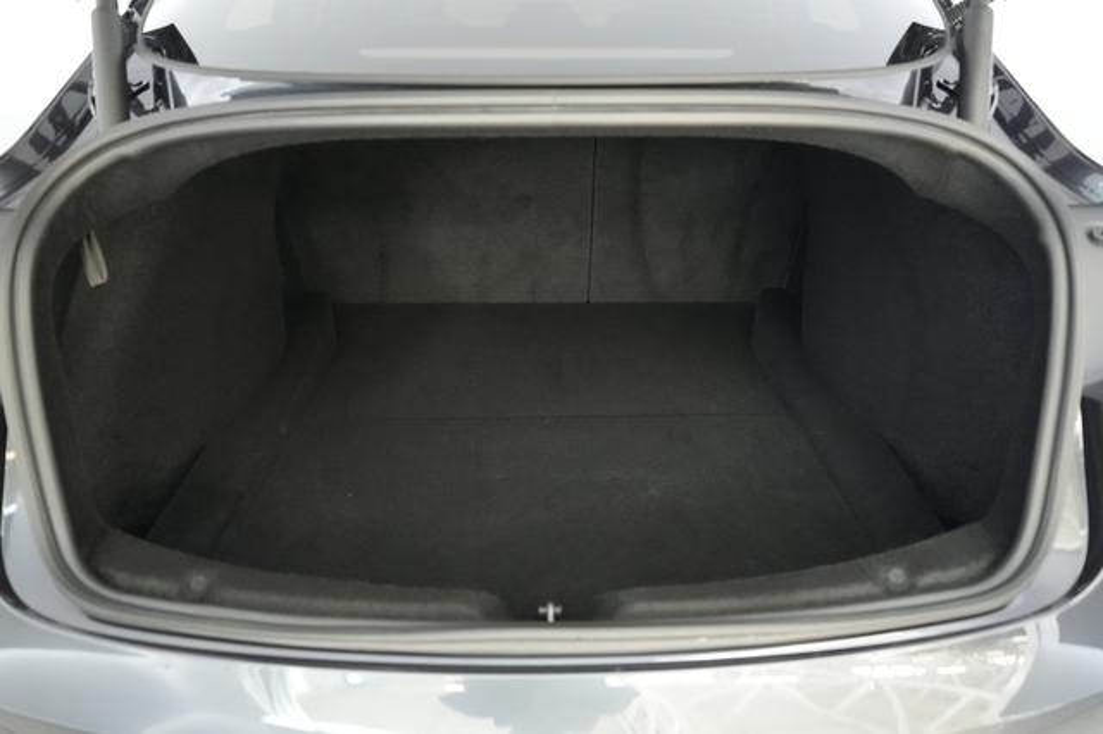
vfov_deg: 46.4
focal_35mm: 28
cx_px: 552
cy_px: 367
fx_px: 857
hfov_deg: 65.5
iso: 12800
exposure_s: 1/160
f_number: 2.8
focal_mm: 28
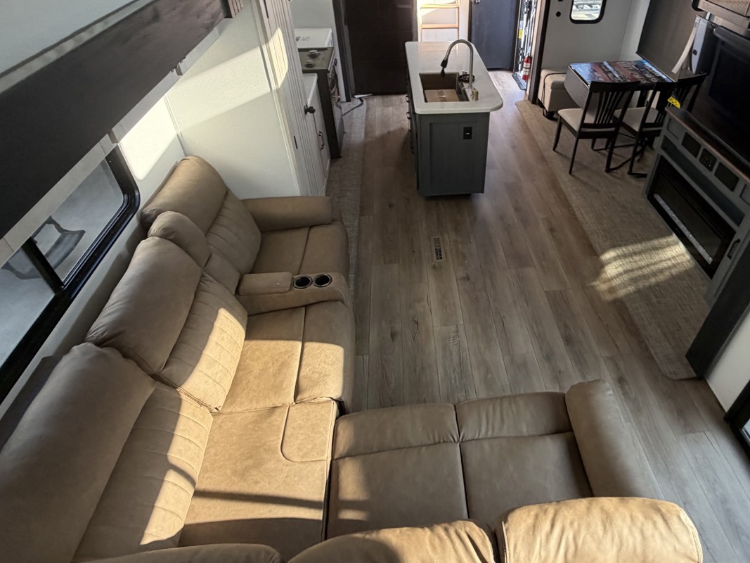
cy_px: 203
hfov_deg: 77.9
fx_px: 455
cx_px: 459
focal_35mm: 21
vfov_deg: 62.3
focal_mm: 2.22
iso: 250
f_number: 2.2
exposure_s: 1/121
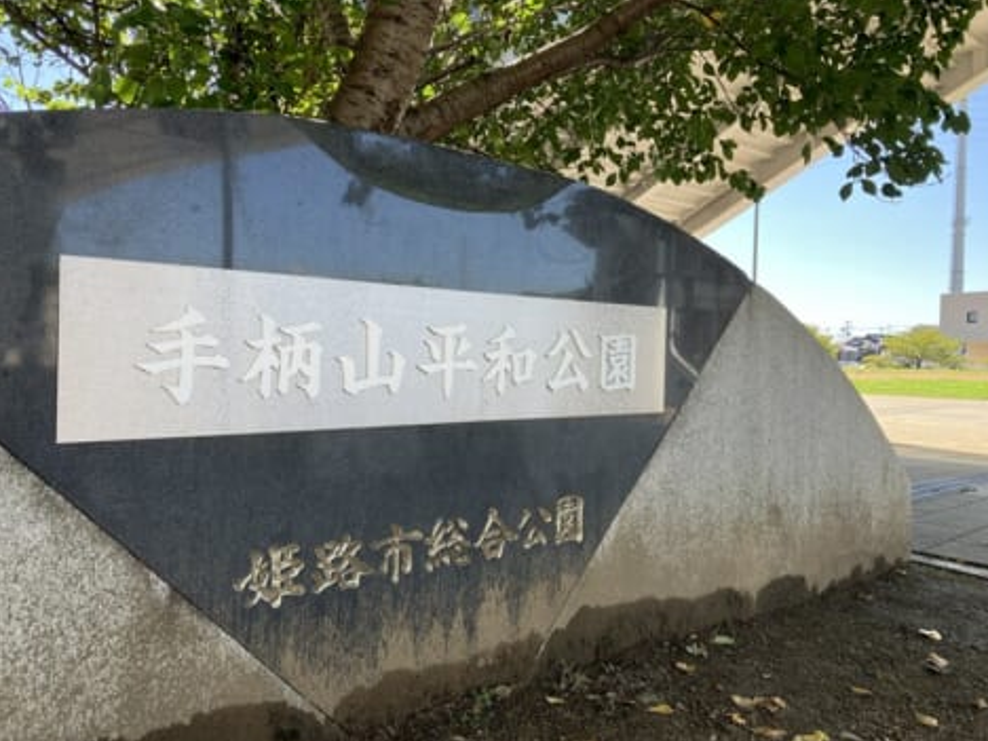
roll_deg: -1.7
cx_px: 489
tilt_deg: -1.9
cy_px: 367
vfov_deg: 48.2
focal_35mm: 29
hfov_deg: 61.7
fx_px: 828
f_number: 1.8
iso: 32
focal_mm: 3.99
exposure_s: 1/317
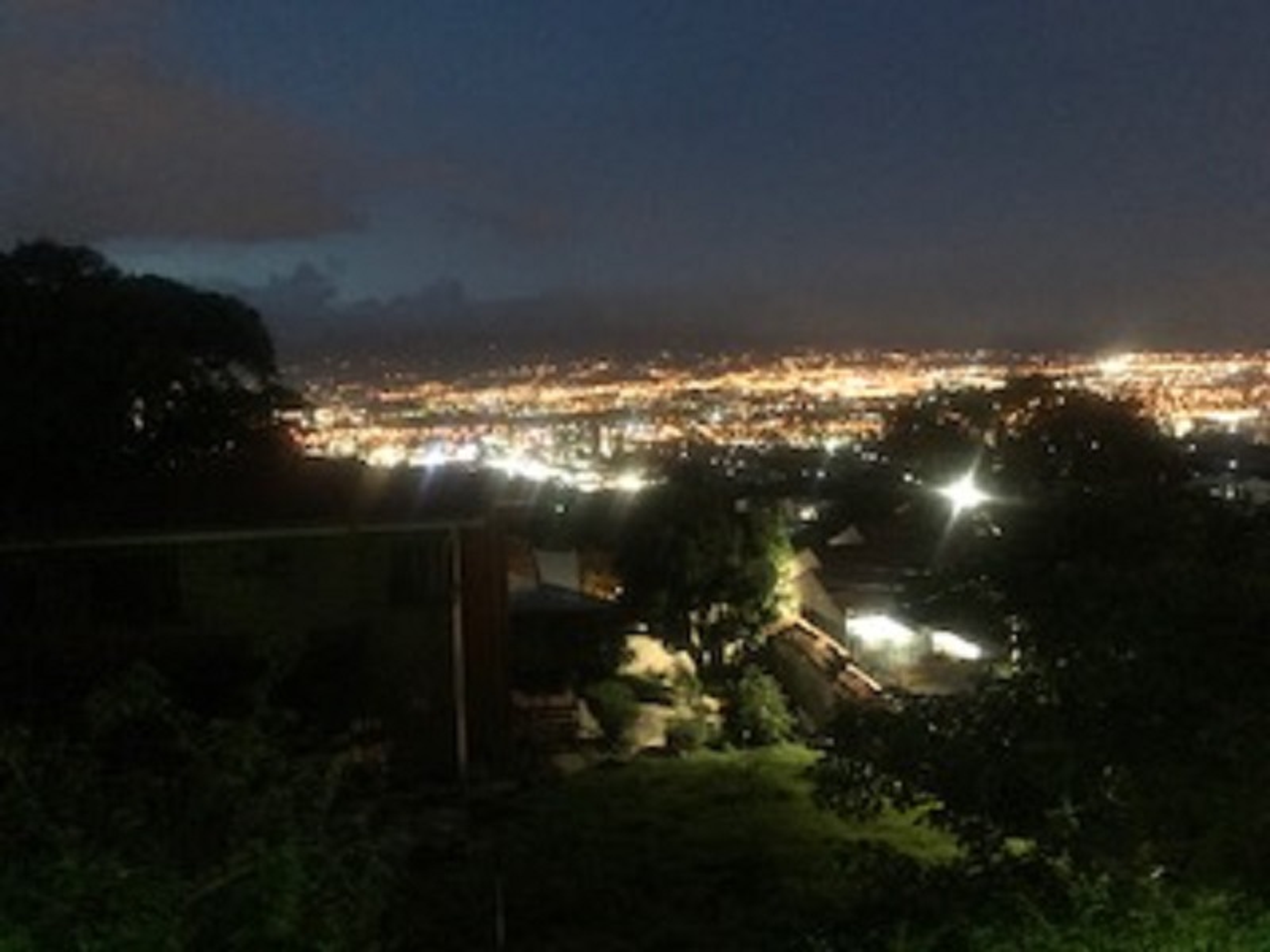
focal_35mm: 28
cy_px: 476
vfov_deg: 49.7
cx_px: 635
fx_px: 1027
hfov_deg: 63.4
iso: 640
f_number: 1.8
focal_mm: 3.99
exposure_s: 1/4
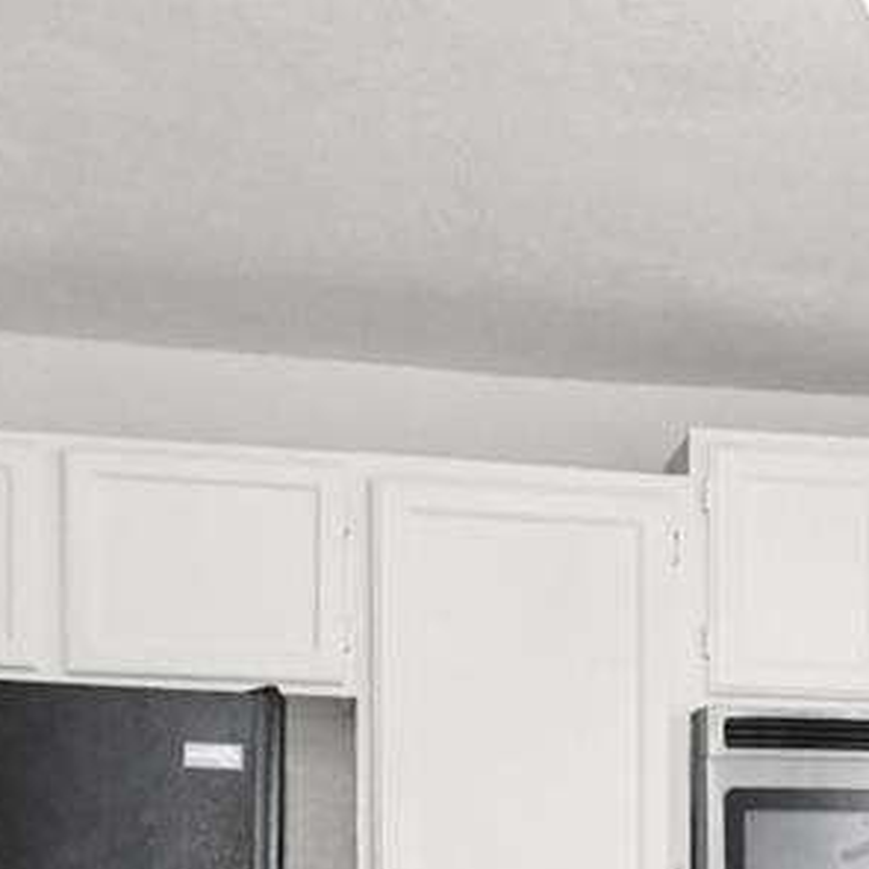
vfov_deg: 22.6
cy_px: 1094
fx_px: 1960
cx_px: 828
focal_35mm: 69
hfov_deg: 24.1
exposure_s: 1/60
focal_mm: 10
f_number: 9
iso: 640
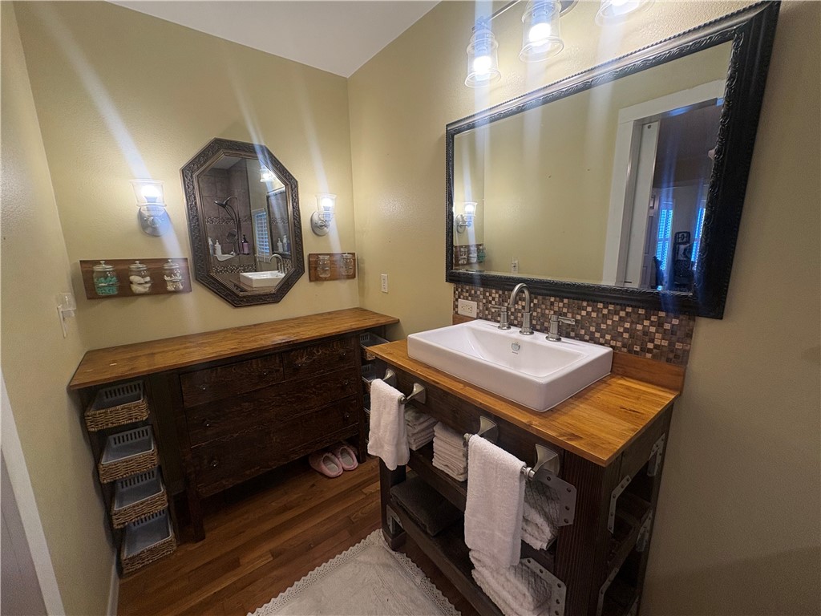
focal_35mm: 14
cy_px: 308
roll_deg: +1.2
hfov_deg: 102.1
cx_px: 410
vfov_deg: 85.7
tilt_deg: -10.6
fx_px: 332
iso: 160
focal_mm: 2.22
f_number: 2.2
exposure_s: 1/60
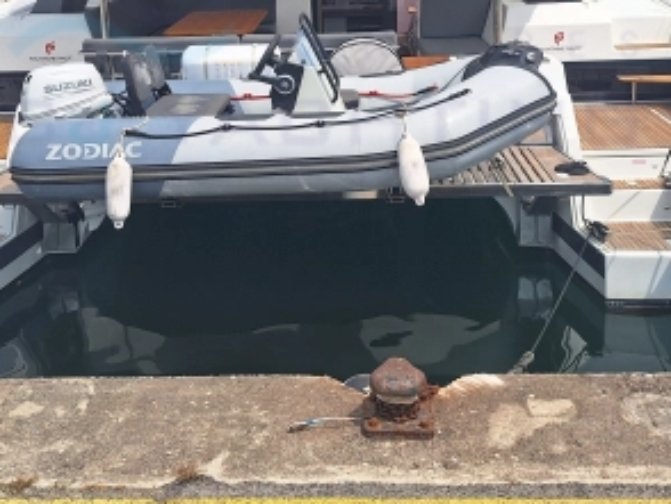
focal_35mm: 43
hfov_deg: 43.8
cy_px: 60
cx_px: 322
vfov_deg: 32.2
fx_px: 834
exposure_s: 1/4695
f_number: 1.8
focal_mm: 5.54
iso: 40
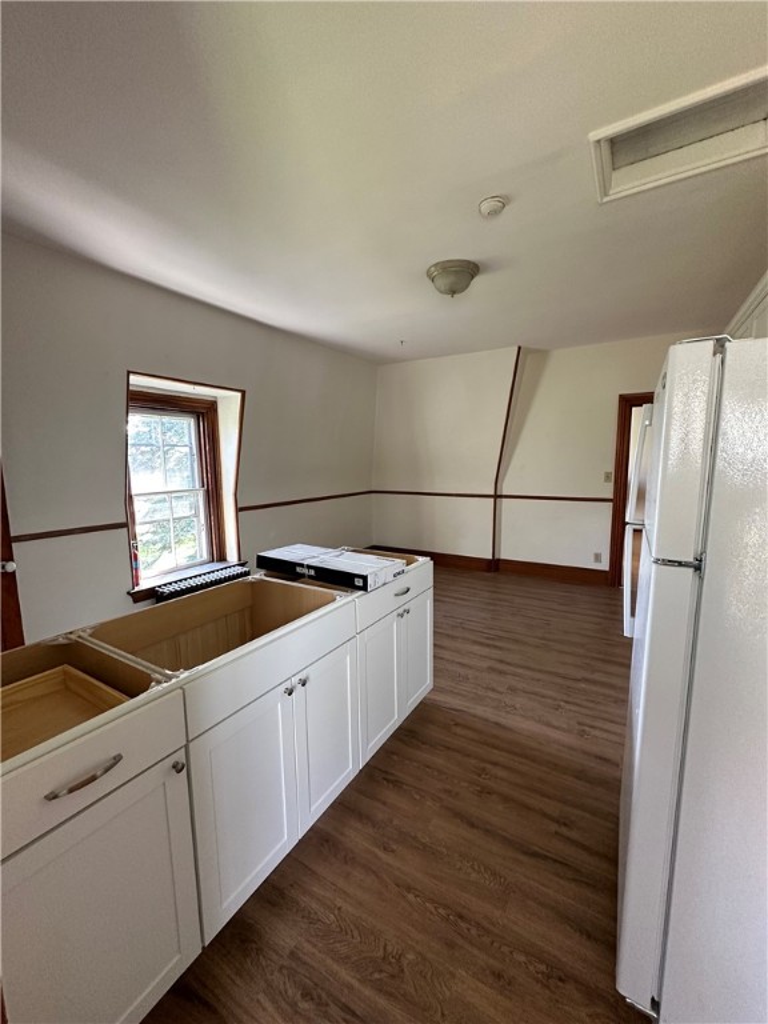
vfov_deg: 102.1
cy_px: 512
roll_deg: +1.1
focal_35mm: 14
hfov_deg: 85.7
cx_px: 384
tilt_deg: -7.9
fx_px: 414
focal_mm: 2.22
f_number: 2.2
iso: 320
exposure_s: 1/79
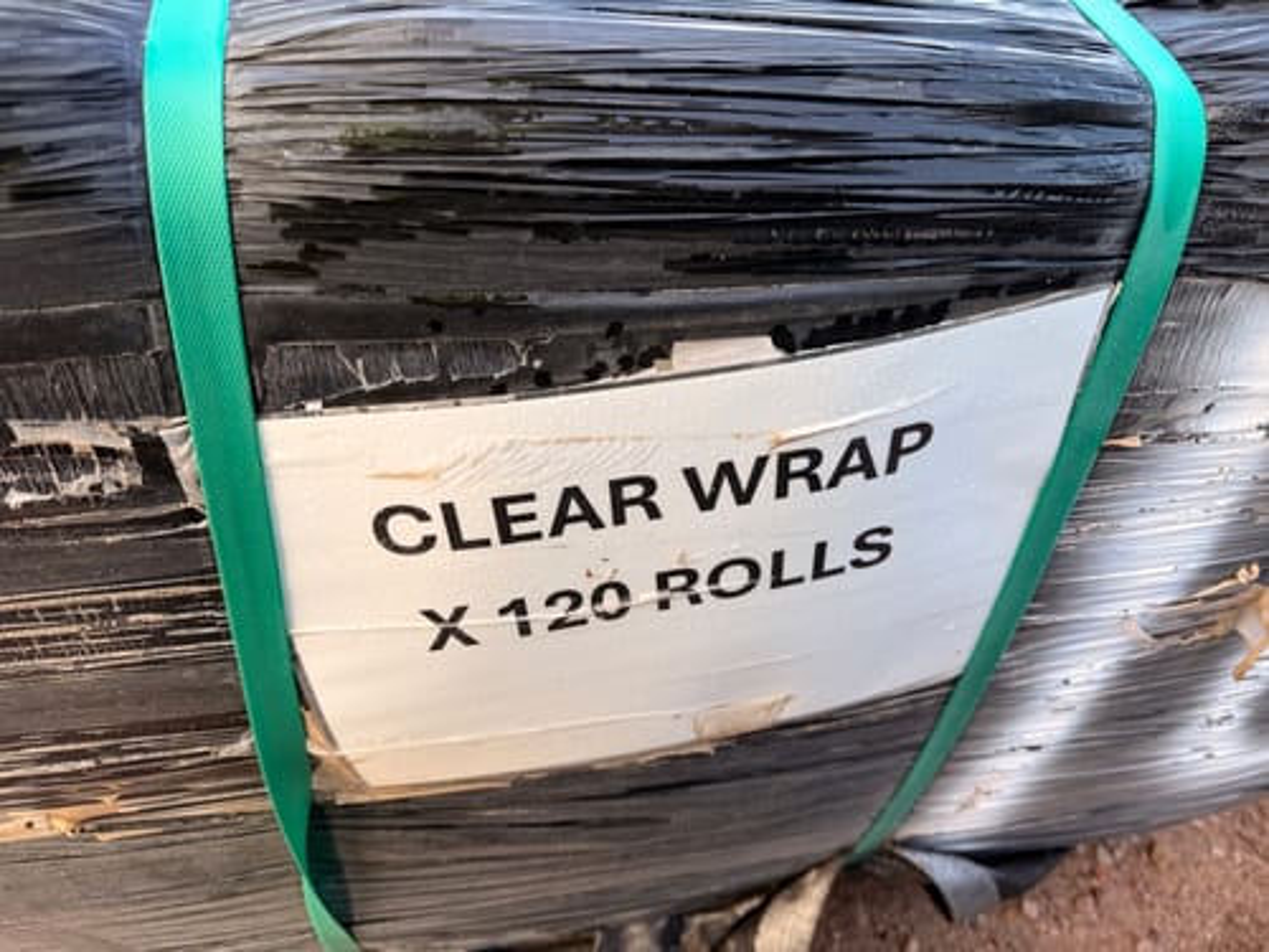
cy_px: 476
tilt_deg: -45.0
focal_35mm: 24
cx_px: 634
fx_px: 880
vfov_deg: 56.8
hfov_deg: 71.6
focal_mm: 6.76
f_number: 1.78
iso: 64
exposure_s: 1/228
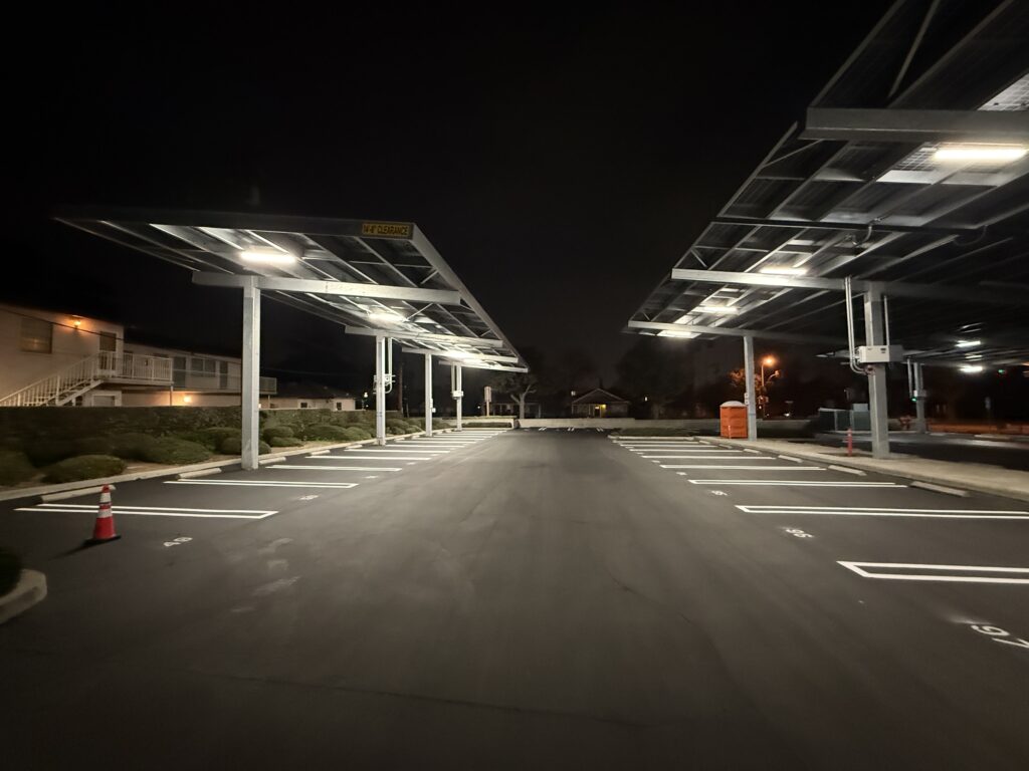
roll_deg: +1.0
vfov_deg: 85.7
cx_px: 514
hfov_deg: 102.1
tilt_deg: +3.3
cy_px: 386
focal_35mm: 14
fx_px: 416
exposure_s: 1/30
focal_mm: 2.22
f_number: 2.2
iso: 1250
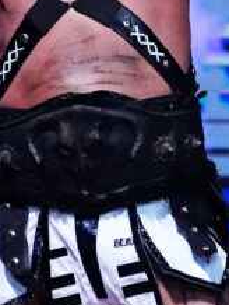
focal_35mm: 813
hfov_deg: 1.8
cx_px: 56
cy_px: 120
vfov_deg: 2.4
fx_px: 7157
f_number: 3.5
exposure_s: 1/1000
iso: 6400
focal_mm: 180
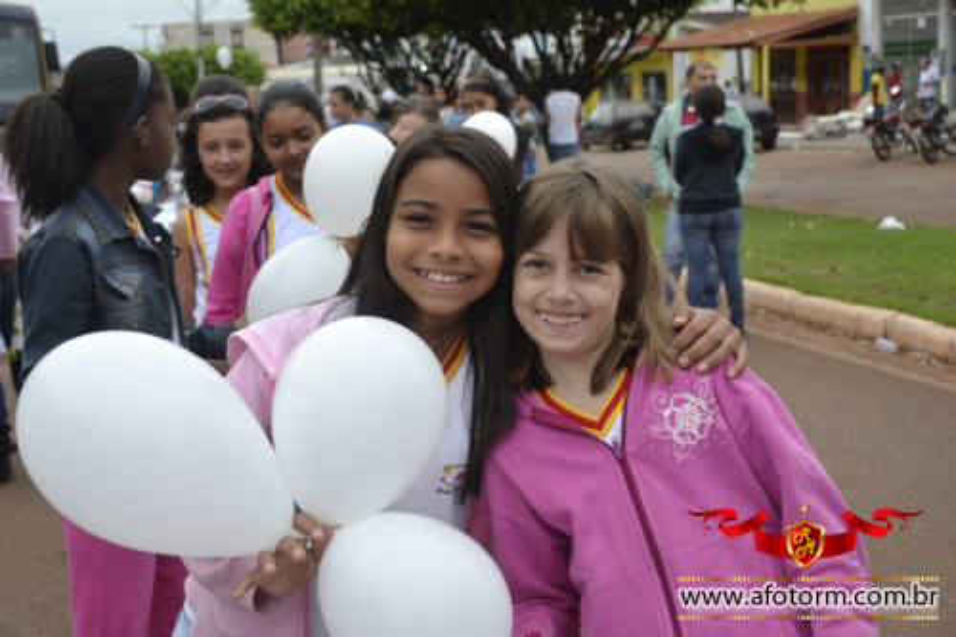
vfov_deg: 28.1
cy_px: 318
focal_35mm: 48
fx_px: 1274
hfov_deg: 41.1
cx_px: 478
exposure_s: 1/125
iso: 110
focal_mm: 32
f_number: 5.6
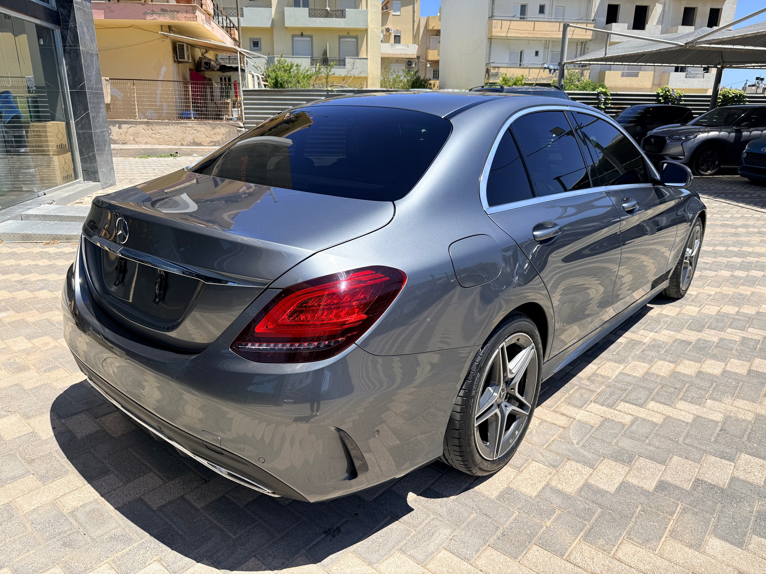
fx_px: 531
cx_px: 383
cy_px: 287
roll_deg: -0.5
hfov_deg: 71.6
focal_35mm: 24
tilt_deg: -17.6
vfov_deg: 56.8
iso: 80
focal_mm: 6.76
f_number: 1.78
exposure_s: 1/3953
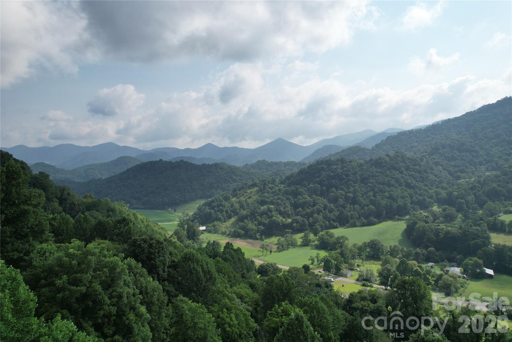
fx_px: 313
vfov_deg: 57.2
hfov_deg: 78.6
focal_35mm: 22
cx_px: 256
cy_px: 171
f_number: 2.8
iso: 100
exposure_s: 1/3200
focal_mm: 8.38
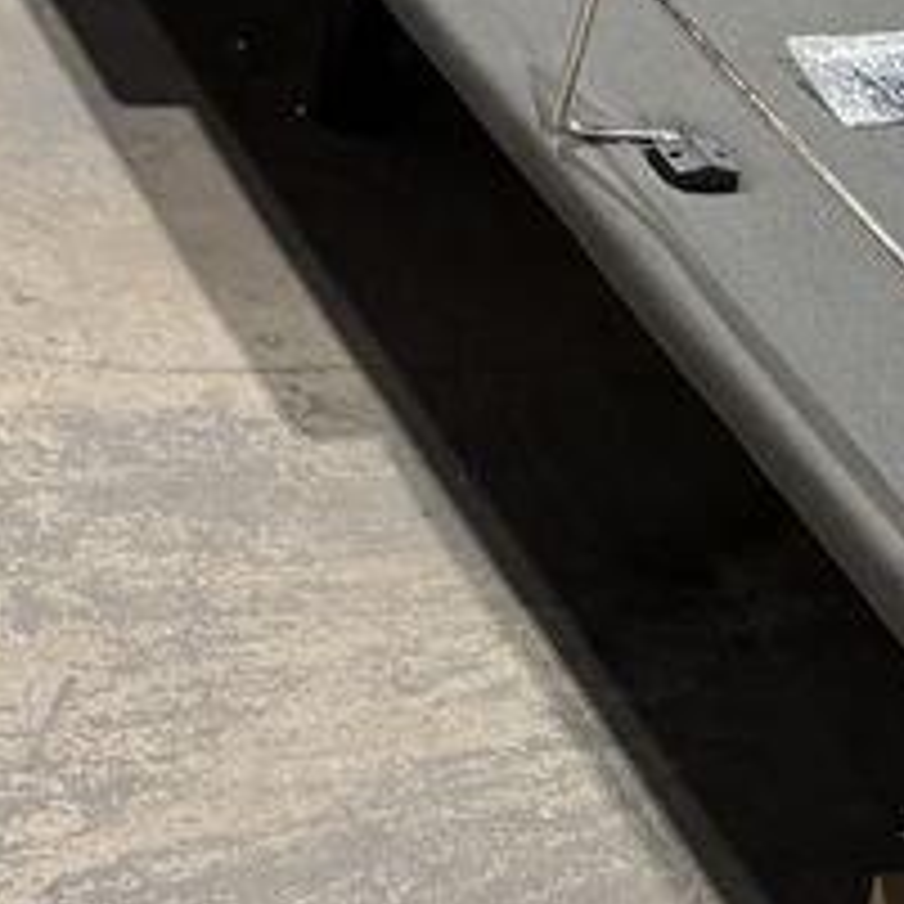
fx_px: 2807
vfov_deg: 18.3
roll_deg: -18.8
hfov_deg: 17.1
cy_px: 454
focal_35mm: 95
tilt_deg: -31.9
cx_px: 1217
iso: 320
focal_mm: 6.76
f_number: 1.78
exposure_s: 1/60
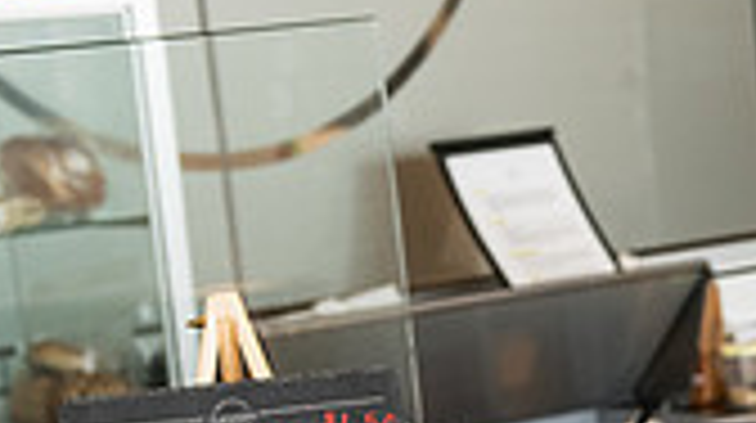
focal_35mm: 174
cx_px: 842
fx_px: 3484
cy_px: 628
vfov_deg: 6.9
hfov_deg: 12.2
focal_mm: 48
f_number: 3.5
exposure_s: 1/200
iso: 640
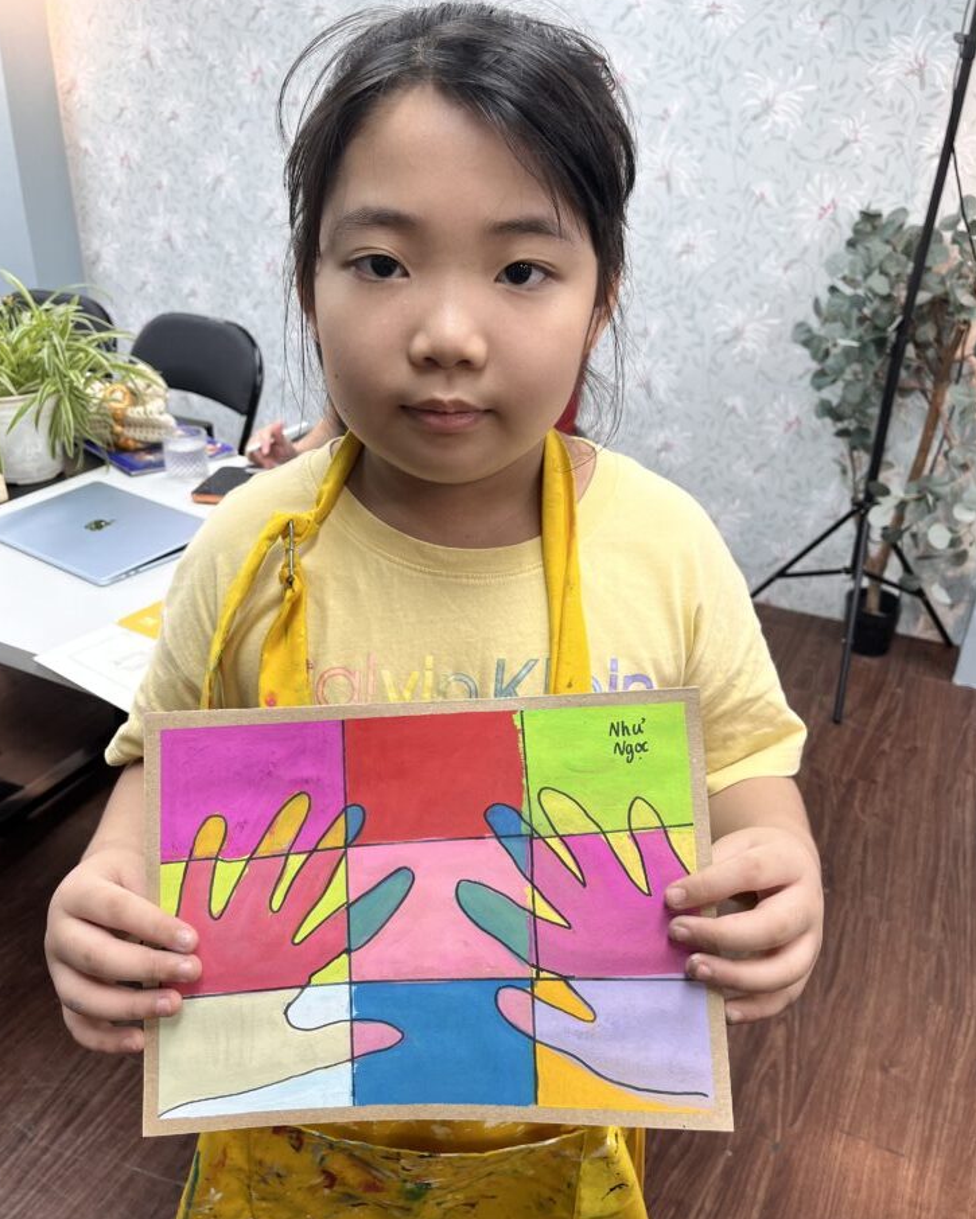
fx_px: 1011
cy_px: 591
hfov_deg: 51.5
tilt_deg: -26.9
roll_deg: -0.5
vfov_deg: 62.2
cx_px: 483
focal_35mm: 28
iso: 50
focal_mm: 5.1
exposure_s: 1/100
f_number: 1.6
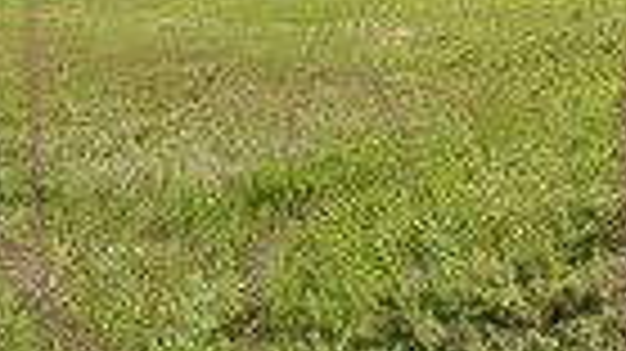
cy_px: -105
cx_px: 499
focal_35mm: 63
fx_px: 1045
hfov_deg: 32.5
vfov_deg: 17.9
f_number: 13
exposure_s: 1/500
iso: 800
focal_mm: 14
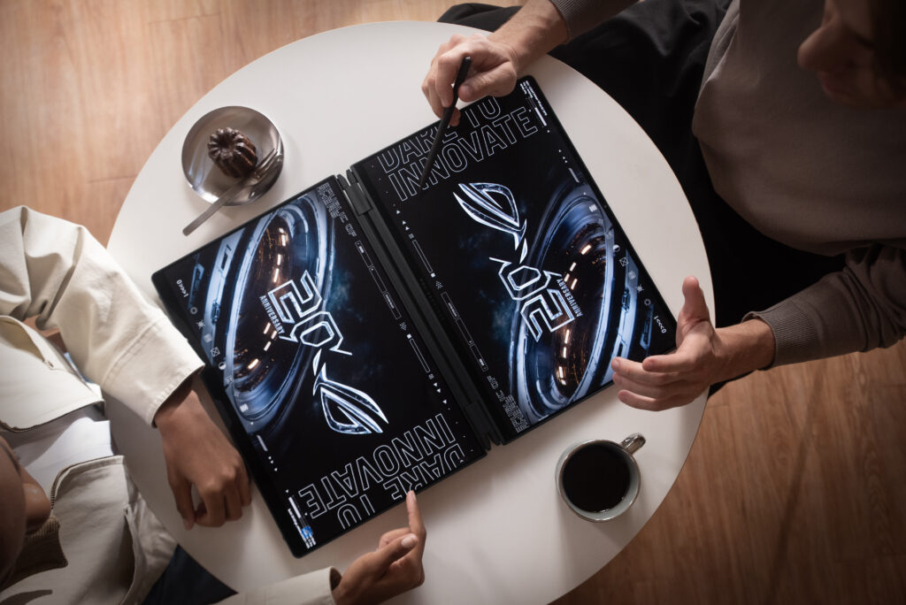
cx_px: 453
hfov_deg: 54.4
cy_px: 302
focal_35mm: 35
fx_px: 881
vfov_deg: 37.9
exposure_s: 1/250
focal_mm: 35
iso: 2000
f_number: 5
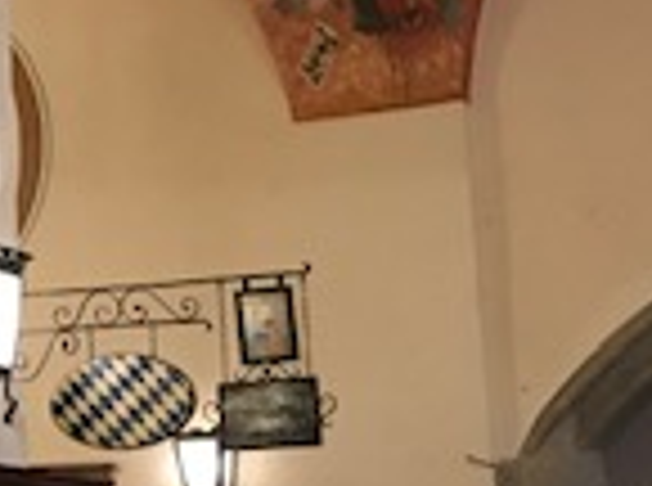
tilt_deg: +13.0
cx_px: -418
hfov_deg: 14.5
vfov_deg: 11.9
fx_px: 2330
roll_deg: -0.8
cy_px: 158
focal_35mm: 124
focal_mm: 3.99
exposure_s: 1/17
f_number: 1.8
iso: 100
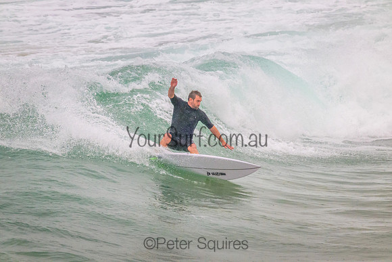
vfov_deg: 1.7
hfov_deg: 2.6
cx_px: 196
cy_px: 131
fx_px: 8713
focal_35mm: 800
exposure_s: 1/1250
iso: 4500
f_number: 11
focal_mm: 800
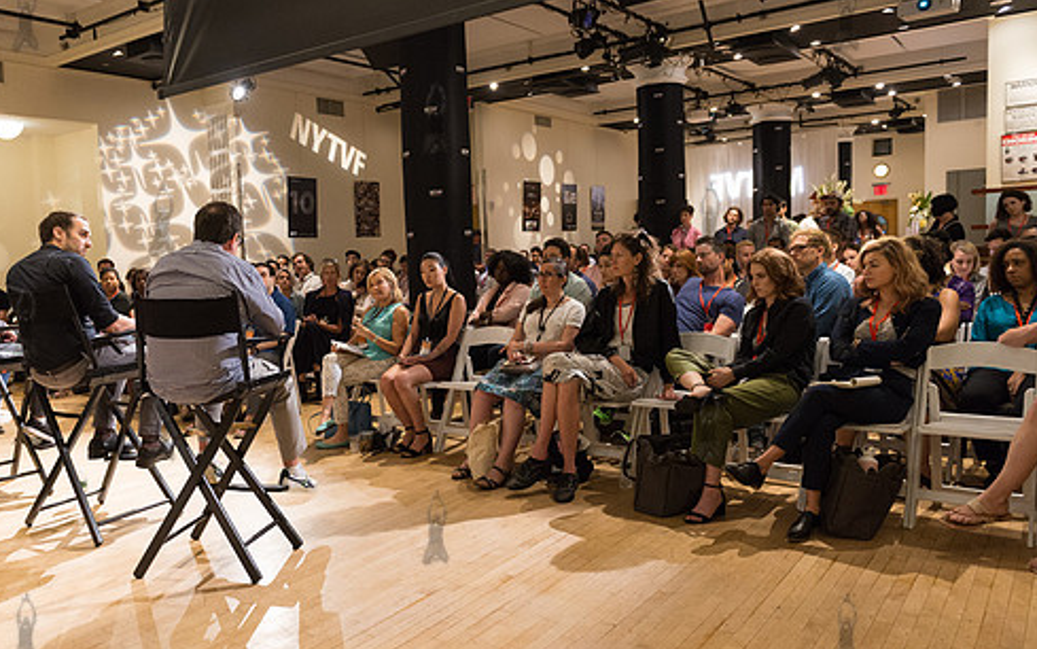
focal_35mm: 29
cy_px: 321
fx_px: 820
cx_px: 435
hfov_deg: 64.2
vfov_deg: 43.2
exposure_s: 1/250
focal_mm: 24
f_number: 3.5
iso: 3200
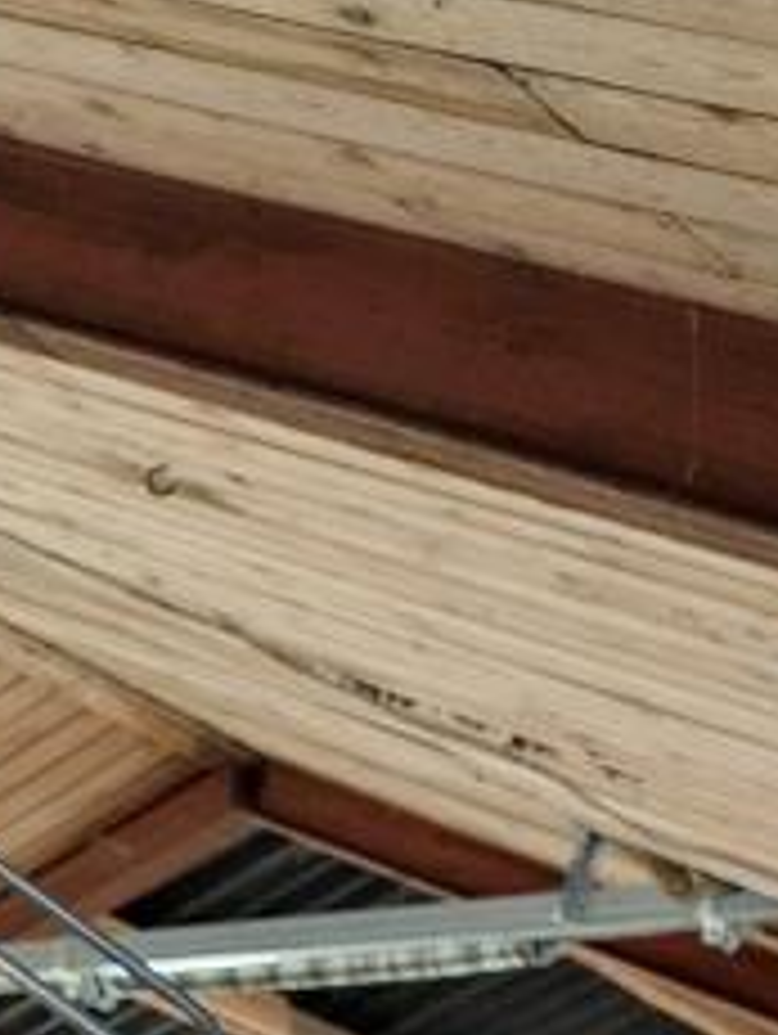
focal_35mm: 96
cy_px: 1976
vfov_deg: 16.4
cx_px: 1052
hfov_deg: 14.7
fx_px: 2872
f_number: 1.8
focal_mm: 5.54
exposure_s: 1/40
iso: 200
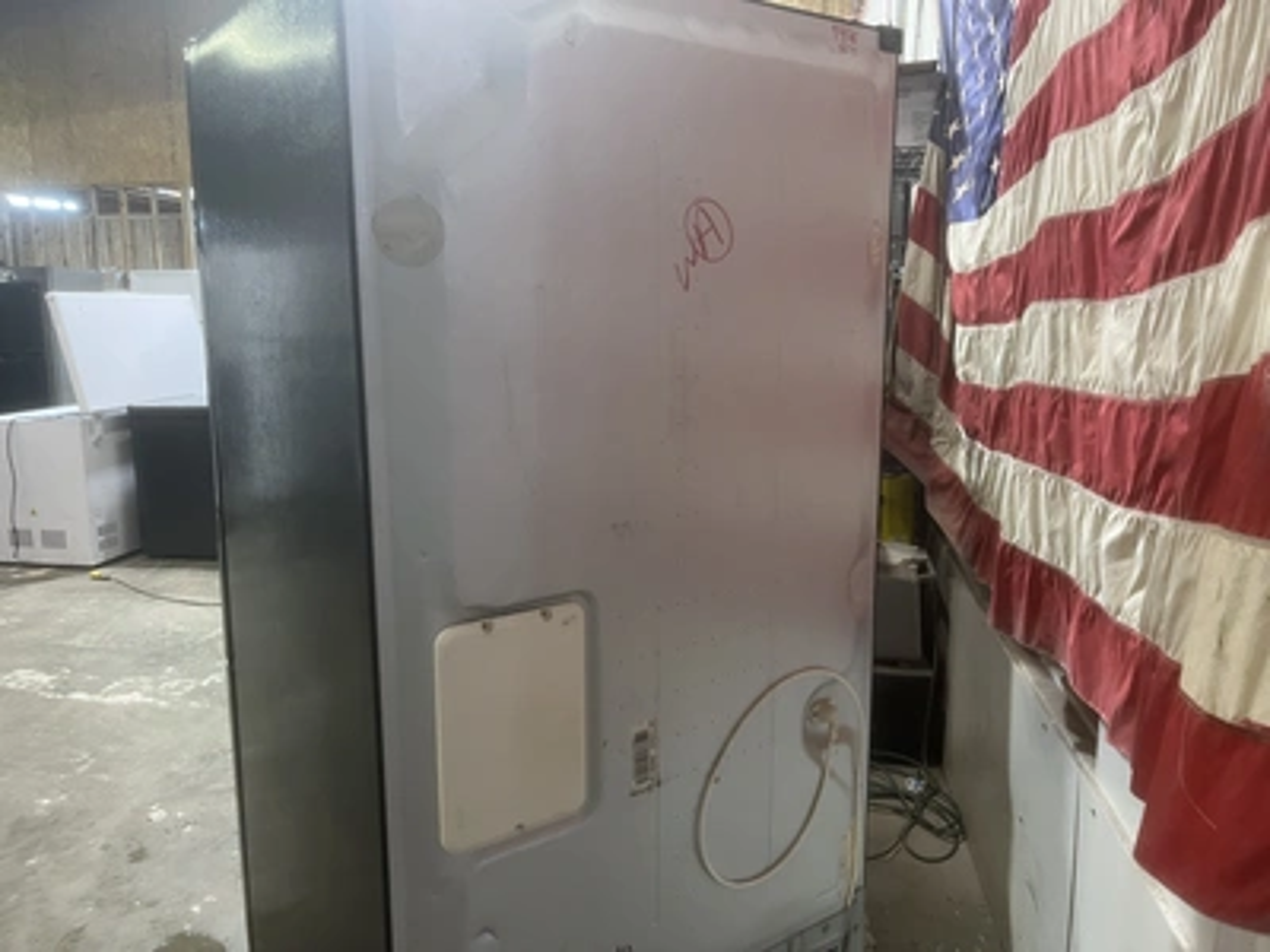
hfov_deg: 67.3
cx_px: 635
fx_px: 954
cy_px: 476
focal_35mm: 26
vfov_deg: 53.1
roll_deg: +0.8
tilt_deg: -7.8
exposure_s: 1/60
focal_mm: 5.1
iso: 160
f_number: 1.6
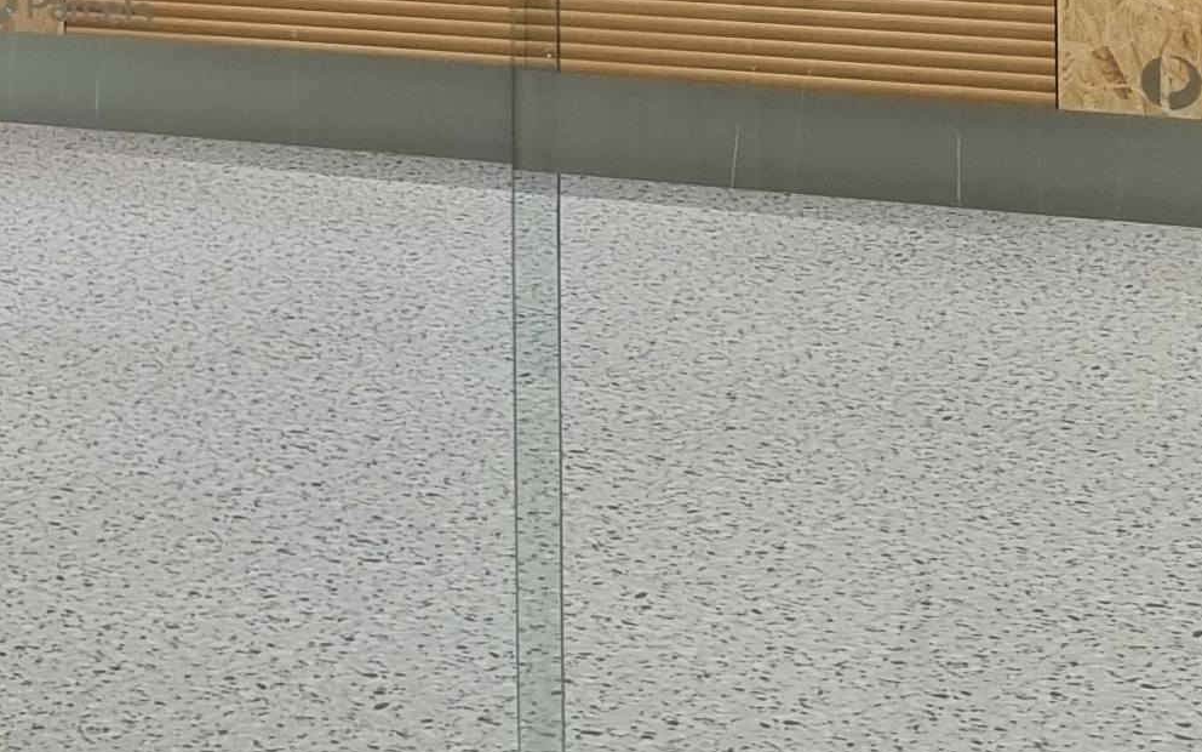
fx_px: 3669
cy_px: -522
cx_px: -544
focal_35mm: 112
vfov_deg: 11.0
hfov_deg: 17.0
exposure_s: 1/100
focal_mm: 5.4
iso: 160
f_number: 1.8
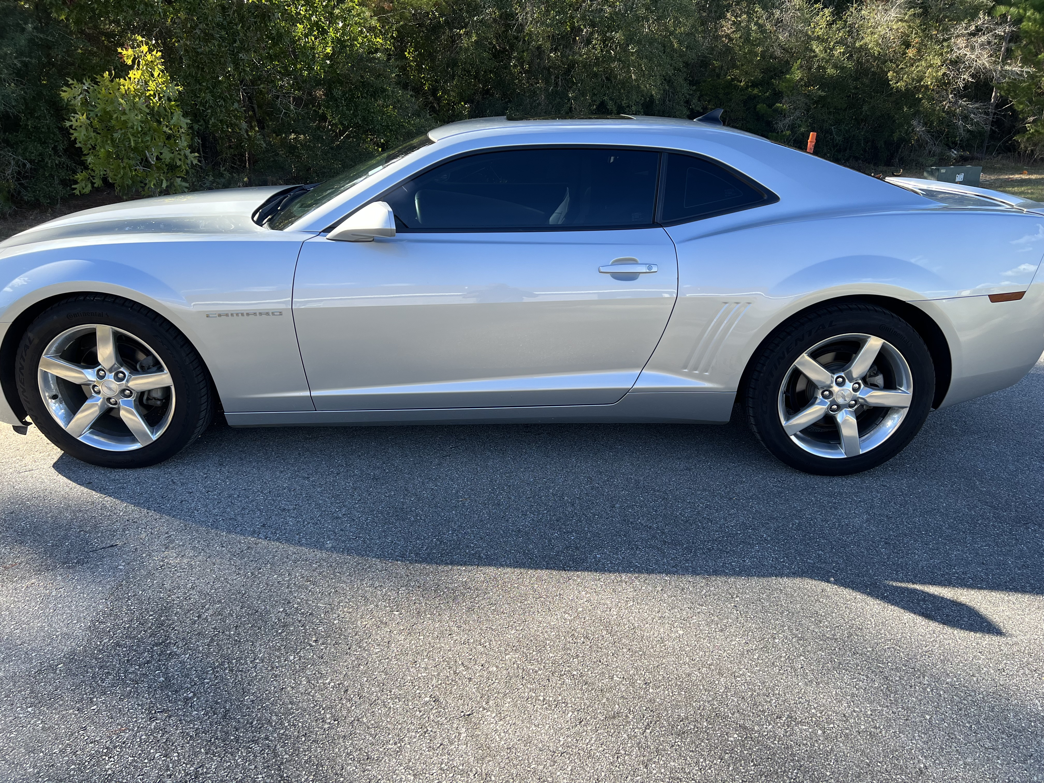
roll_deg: -1.0
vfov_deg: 53.1
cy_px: 392
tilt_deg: -21.0
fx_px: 784
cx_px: 522
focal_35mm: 26
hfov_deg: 67.3
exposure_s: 1/924
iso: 50
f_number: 1.5
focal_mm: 5.7
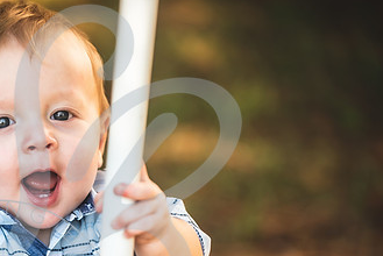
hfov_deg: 9.0
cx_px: 57
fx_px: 2438
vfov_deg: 6.0
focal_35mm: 229
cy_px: 222
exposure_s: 1/400
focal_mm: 130
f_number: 2.8
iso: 100
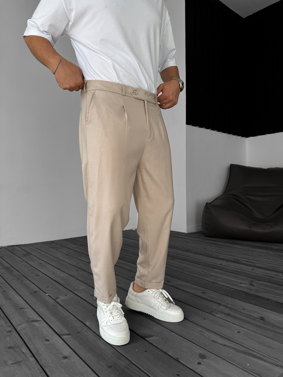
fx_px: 262
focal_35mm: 24
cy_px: 188
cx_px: 142
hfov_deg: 56.8
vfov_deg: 71.6
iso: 80
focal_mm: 6.76
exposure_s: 1/400
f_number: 1.8
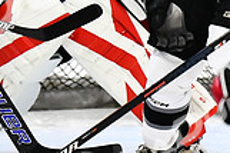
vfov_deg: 1.4
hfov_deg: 2.2
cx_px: 49
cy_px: -25
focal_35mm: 947
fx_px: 6043
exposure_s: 1/1600
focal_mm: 175
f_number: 2.8
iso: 8000
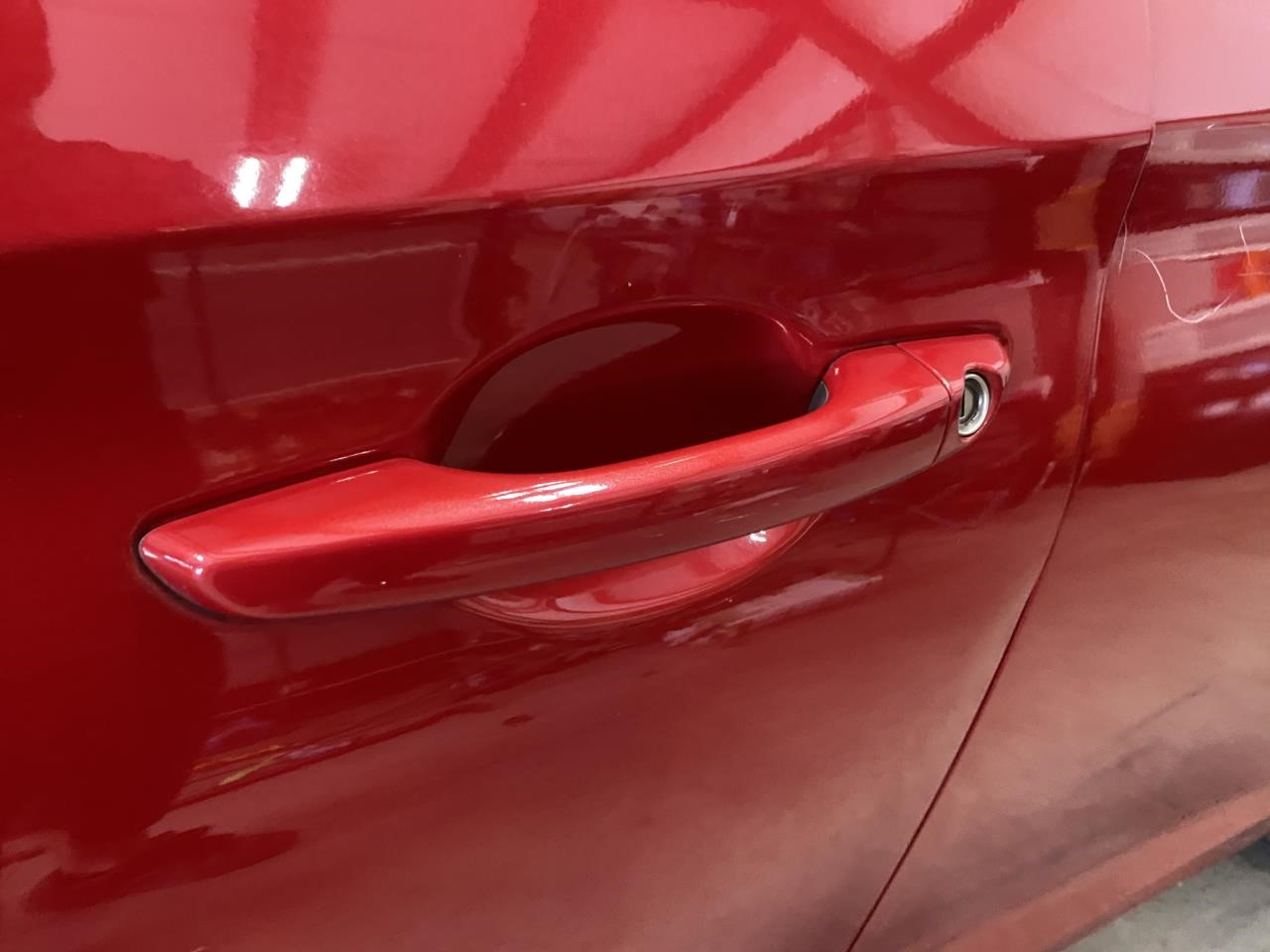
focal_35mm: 26
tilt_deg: -32.8
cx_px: 635
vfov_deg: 53.1
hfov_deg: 67.3
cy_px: 476
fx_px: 954
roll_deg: -10.7
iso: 500
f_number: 1.8
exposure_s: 1/30
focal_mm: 4.25
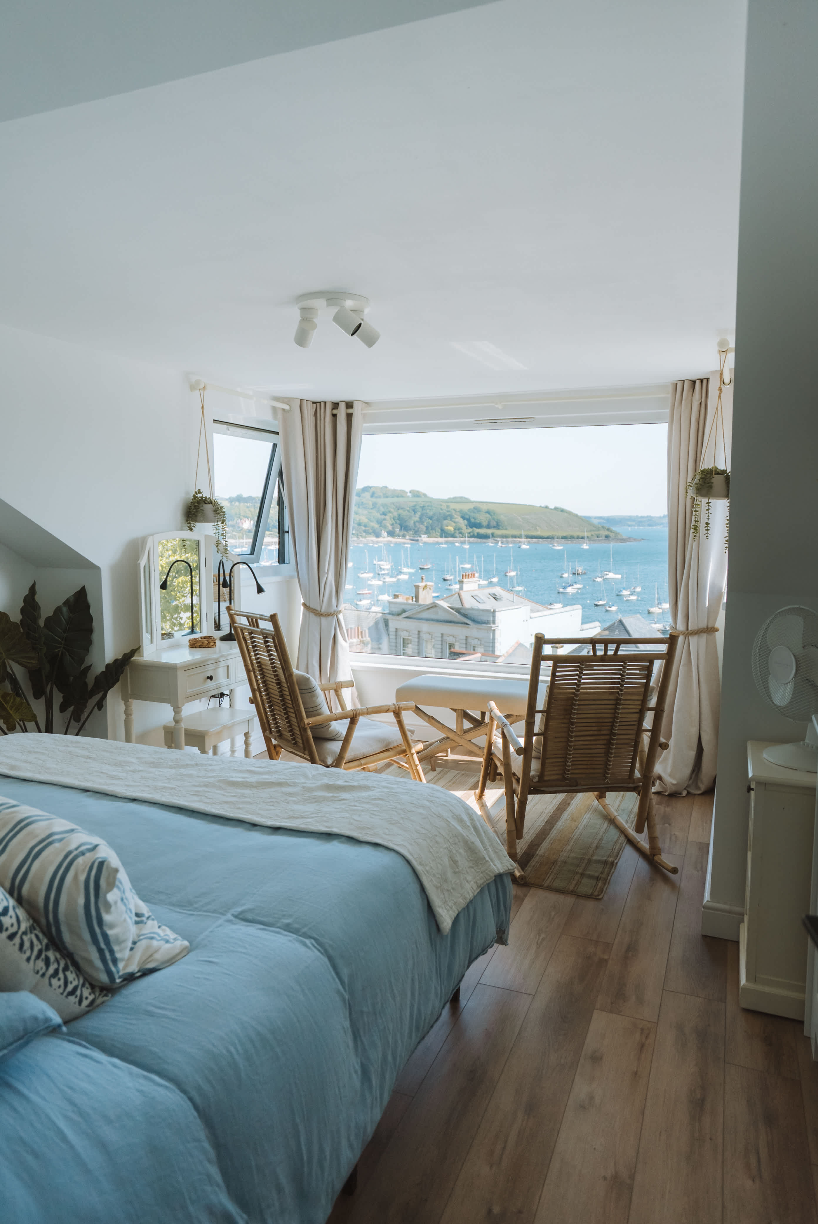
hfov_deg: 55.2
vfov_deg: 76.1
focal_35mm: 23
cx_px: 409
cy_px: 612
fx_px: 783
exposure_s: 1/1000
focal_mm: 23
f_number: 4
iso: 250
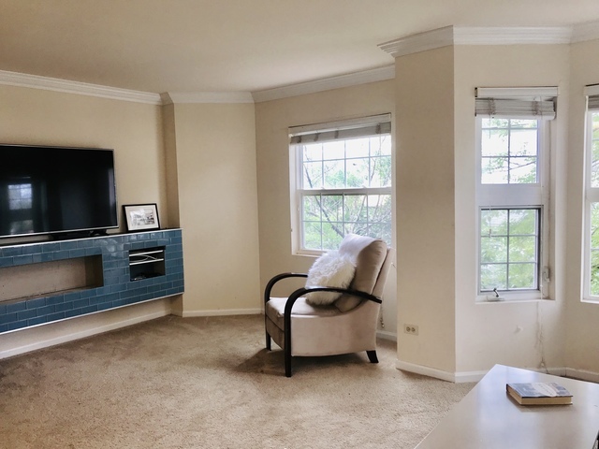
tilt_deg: -3.0
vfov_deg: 49.7
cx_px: 300
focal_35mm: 28
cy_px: 224
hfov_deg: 63.4
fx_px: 485
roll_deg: +1.9
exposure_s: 1/42
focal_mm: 3.99
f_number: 1.8
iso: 20
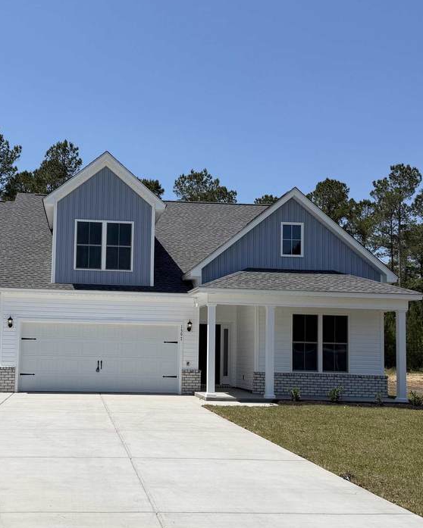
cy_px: 295
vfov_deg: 42.8
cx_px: 144
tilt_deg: +5.1
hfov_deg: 34.6
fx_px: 673
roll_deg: -1.4
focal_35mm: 43
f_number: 1.78
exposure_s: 1/8130
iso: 80
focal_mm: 6.76
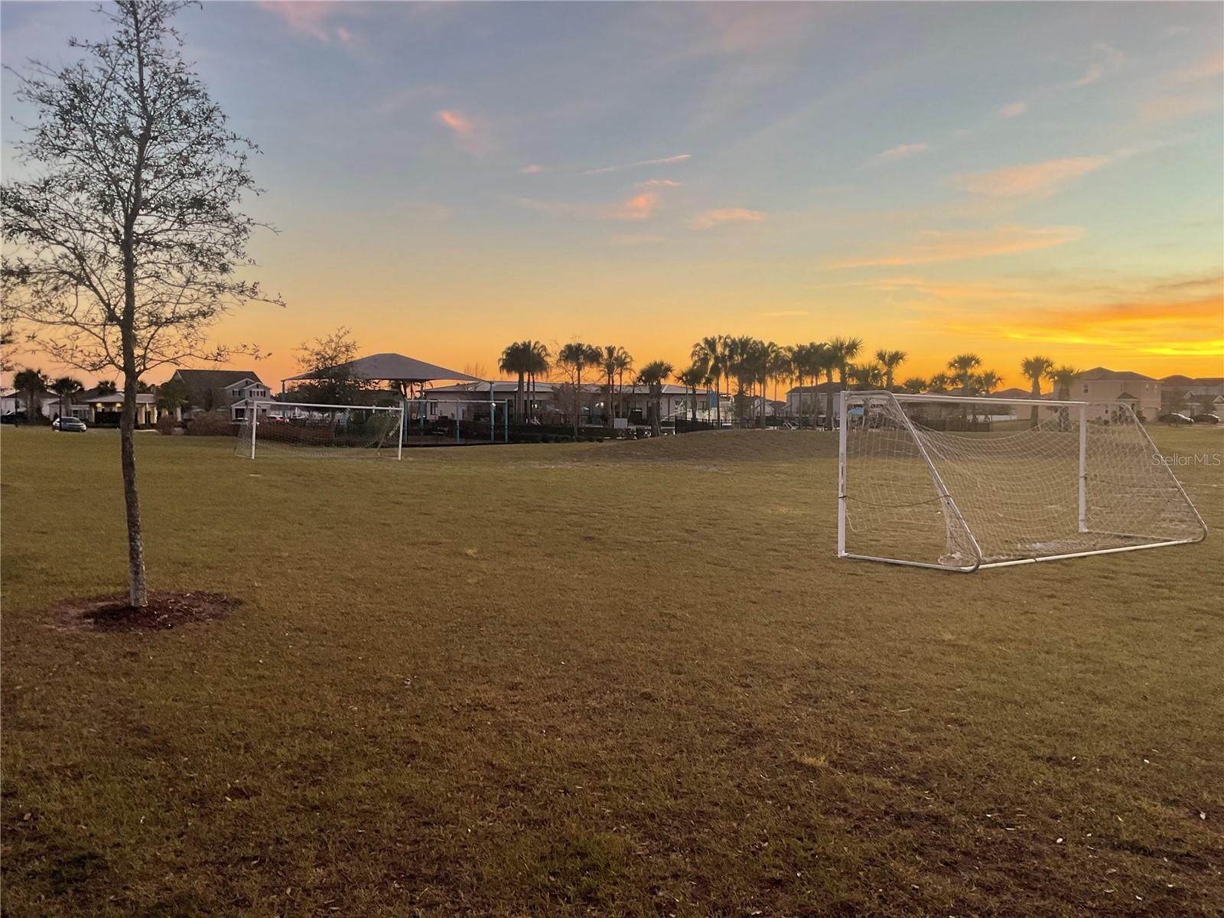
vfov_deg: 48.2
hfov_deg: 61.7
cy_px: 459
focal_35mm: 29
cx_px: 612
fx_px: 1025
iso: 50
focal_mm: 3
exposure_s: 1/120
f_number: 1.8
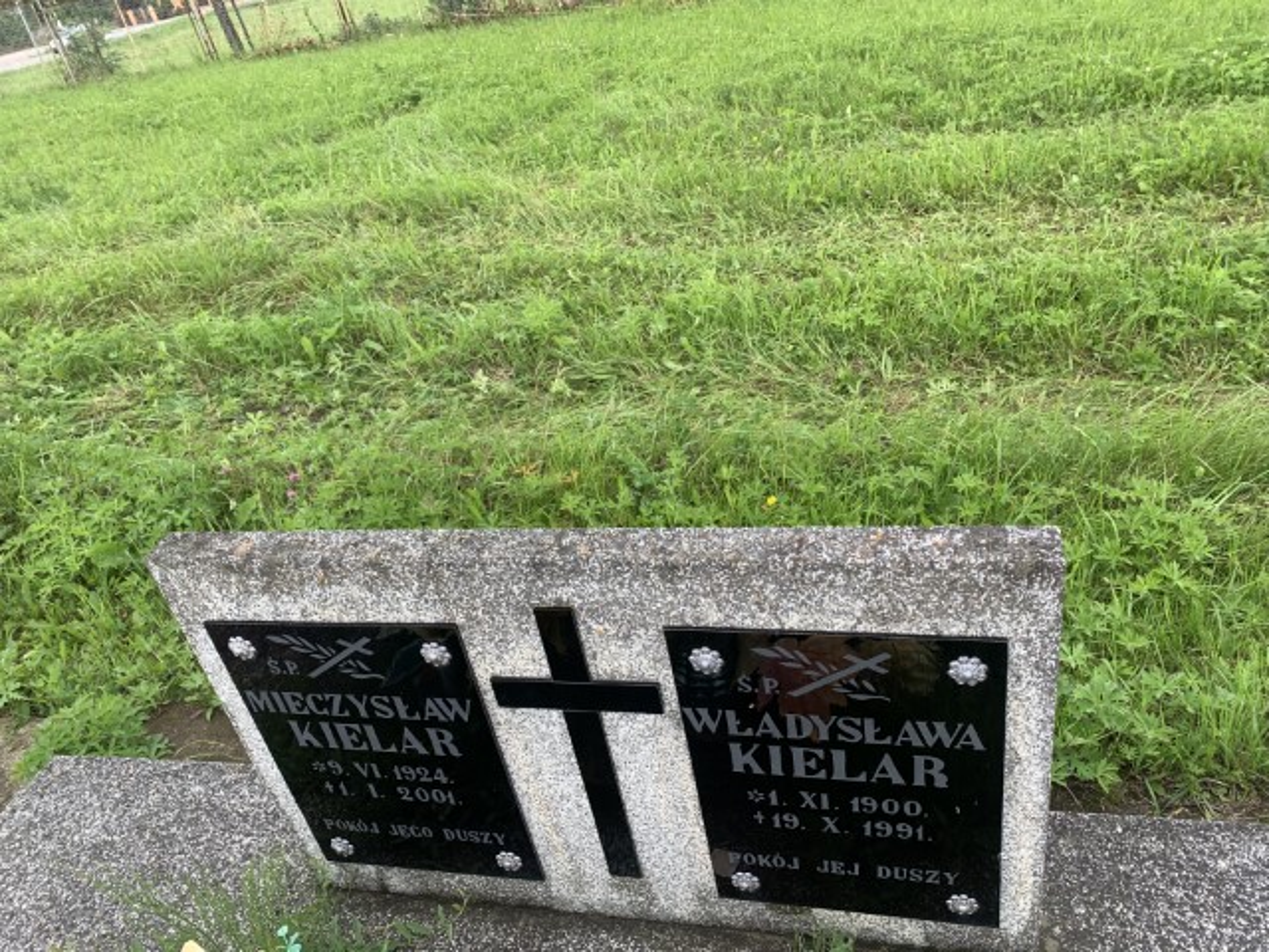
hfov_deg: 67.3
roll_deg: +12.5
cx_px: 634
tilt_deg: -30.3
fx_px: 953
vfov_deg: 53.1
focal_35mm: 26
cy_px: 476
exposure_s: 1/407
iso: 25
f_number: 1.8
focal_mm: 4.25
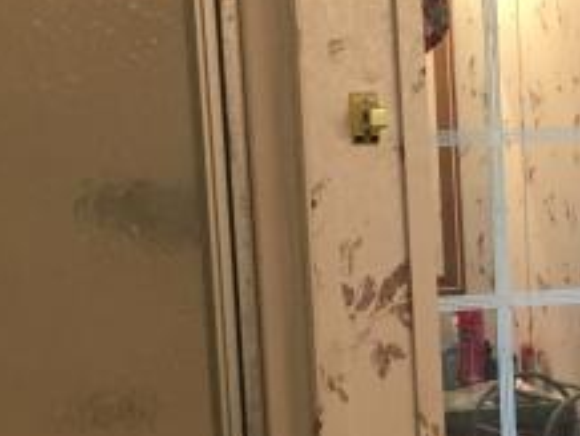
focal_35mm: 136
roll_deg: +2.3
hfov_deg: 14.1
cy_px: 518
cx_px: 668
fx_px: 2281
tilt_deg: -9.2
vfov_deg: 10.7
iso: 100
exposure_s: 1/30
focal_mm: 4.15
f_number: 2.2
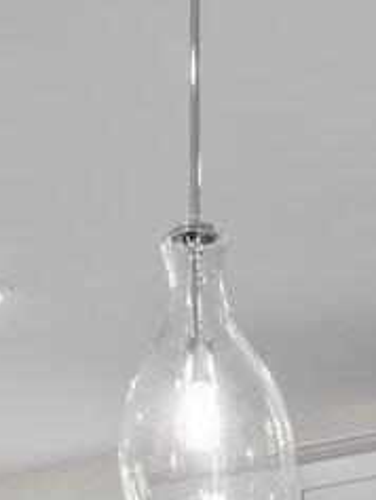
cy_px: 981
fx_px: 2040
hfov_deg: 10.5
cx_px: 253
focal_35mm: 141
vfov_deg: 12.4
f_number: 7.1
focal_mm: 17
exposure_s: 1/15
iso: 400
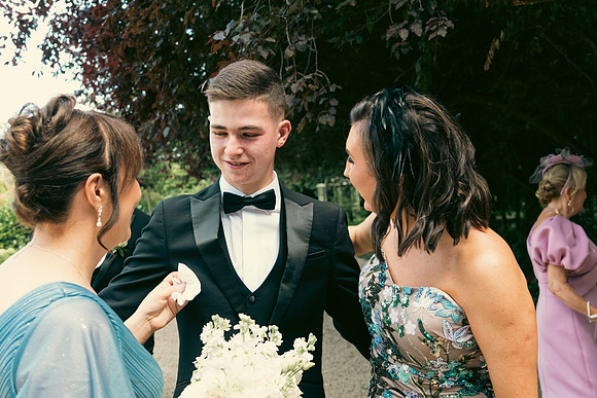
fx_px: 597
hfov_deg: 53.1
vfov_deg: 36.9
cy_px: 199
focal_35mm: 36
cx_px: 298
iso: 320
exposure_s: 1/200
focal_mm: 24
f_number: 3.5
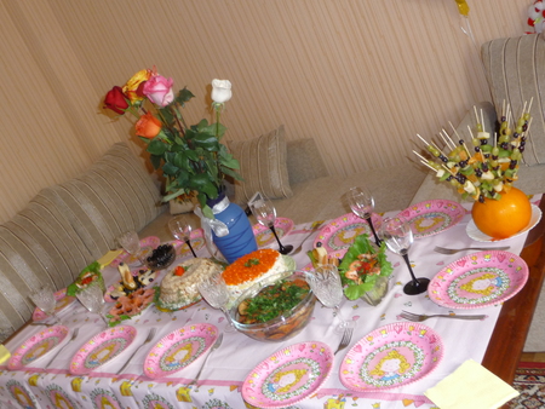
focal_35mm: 40
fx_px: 630
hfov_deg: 46.8
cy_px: 204
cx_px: 272
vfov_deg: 36.0
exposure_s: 1/30
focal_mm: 6.7
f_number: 3.9
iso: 200
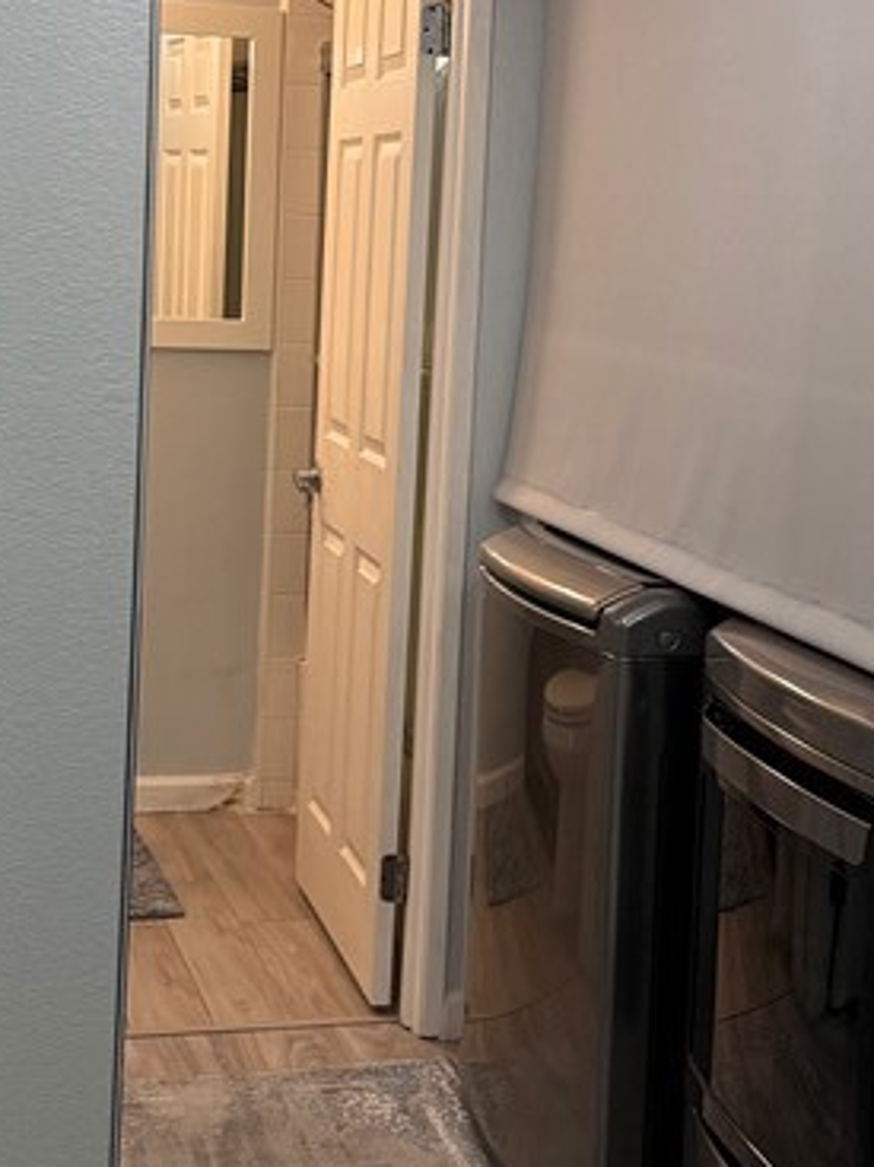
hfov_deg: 21.9
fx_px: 2257
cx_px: 413
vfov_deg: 28.9
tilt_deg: -6.9
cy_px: 474
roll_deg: -4.1
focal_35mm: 67
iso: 250
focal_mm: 6.76
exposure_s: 1/120
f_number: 1.78
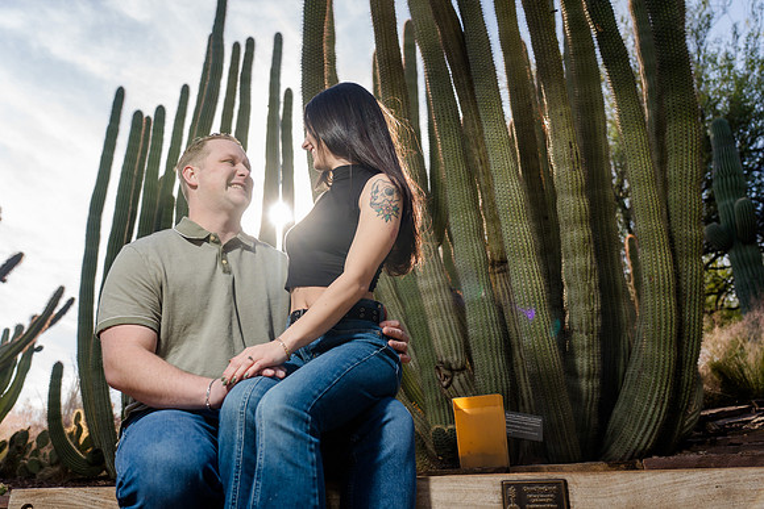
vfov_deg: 45.0
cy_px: 254
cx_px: 382
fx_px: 616
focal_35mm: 29
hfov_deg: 63.6
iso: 50
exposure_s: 1/250
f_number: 4
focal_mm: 29
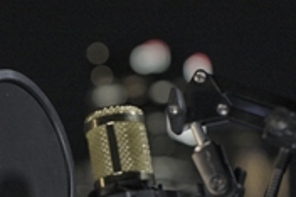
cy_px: 132
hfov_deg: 11.2
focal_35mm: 182
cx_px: -30
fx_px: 1495
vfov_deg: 7.5
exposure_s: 1/250
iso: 1600
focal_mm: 50
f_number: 2.8
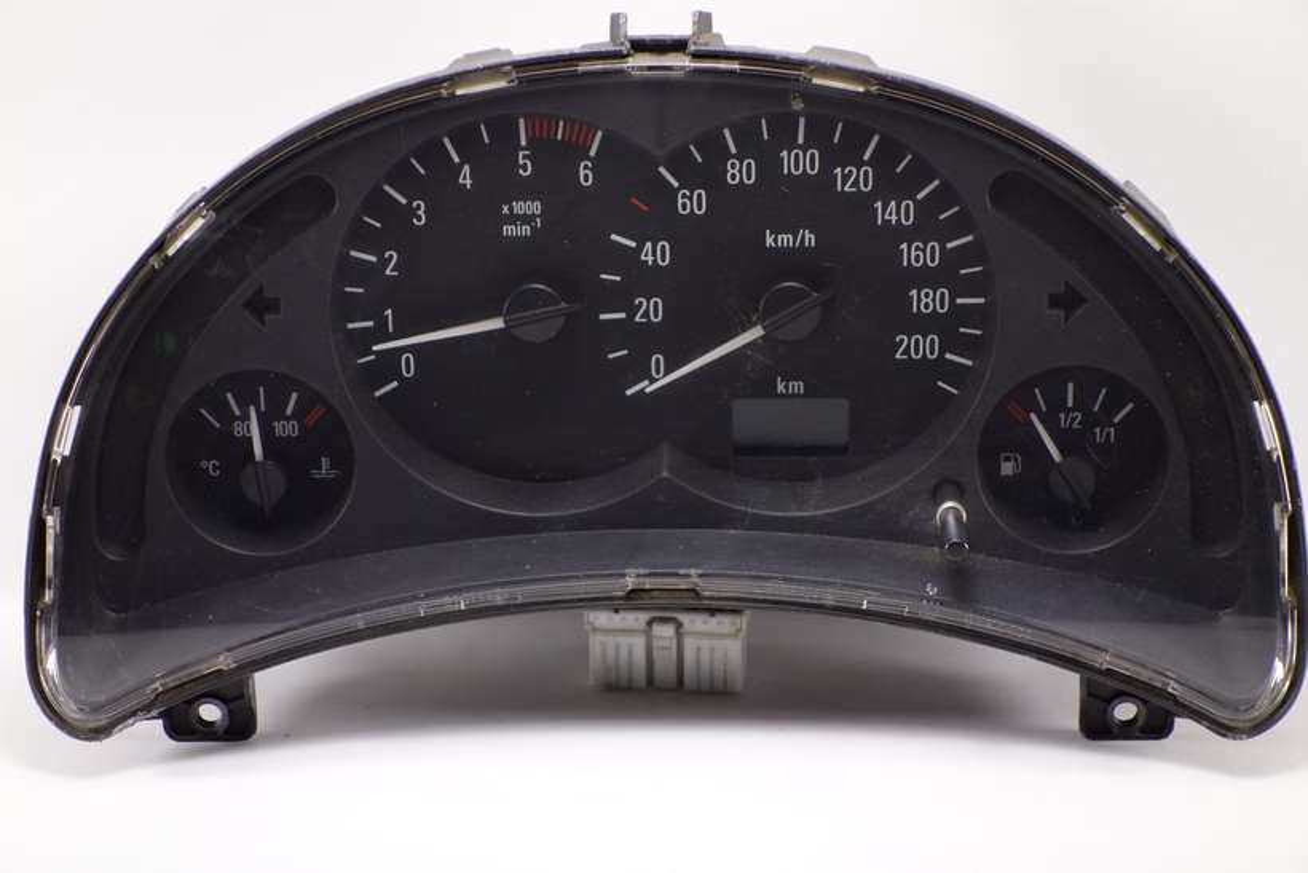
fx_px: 3634
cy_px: 436
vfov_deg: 13.7
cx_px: 654
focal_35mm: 100
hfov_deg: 20.4
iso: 800
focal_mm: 36.97
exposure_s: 1/100
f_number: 4.9
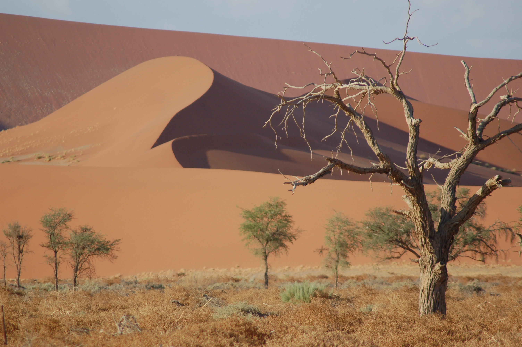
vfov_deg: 3.0
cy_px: 174
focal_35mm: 450
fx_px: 6519
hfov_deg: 4.6
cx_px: 261
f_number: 5.6
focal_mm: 300
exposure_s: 1/1250
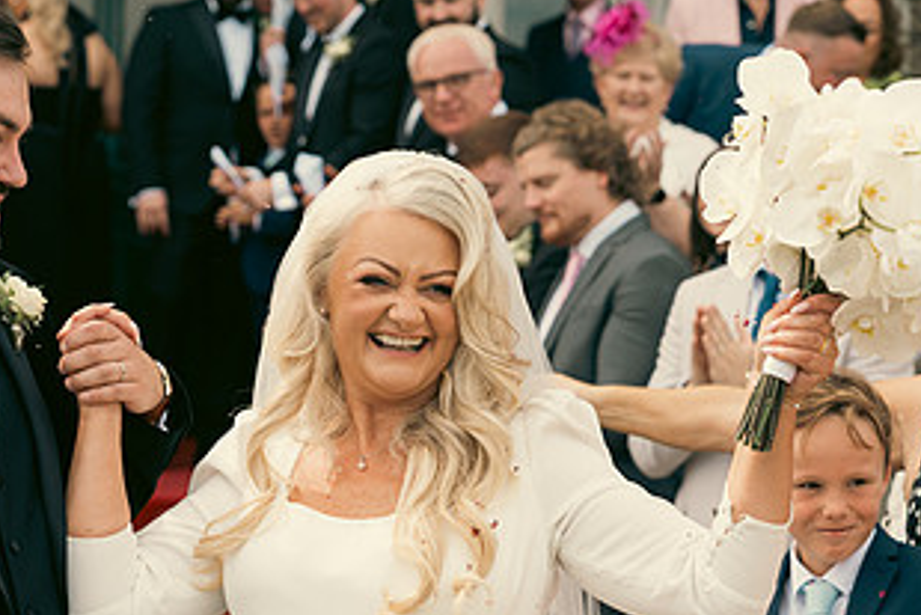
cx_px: 371
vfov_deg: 11.8
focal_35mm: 116
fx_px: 2969
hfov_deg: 17.6
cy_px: 504
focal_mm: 62
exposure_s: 1/640
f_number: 3.5
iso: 125
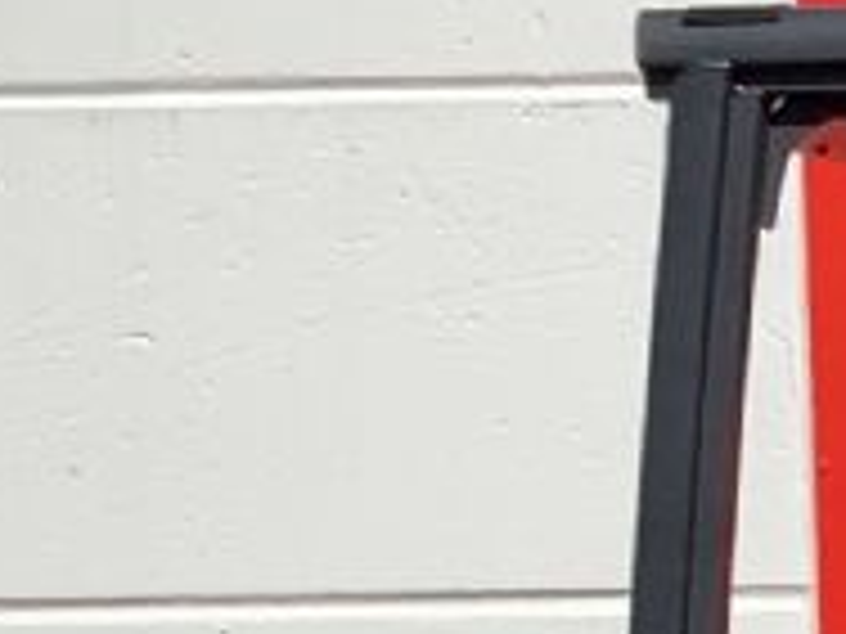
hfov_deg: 8.3
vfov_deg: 7.0
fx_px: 5157
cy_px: 809
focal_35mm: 211
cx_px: 2272
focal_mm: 3.3
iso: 25
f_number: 2.4
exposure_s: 1/2551
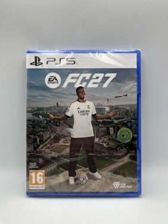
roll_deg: +0.0
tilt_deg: -11.1
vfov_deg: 61.7
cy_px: 107
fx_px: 188
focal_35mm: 29
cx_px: 81
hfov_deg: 48.2
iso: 50
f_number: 1.6
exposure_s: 1/668
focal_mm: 5.1
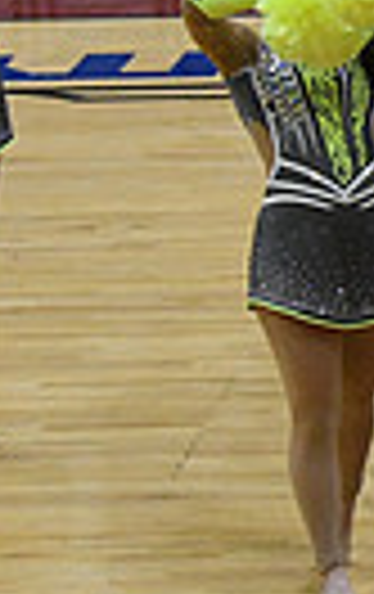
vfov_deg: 4.5
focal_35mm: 469
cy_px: 110
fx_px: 7616
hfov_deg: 2.8
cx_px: 1289
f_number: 4
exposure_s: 1/500
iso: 4000
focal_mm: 70
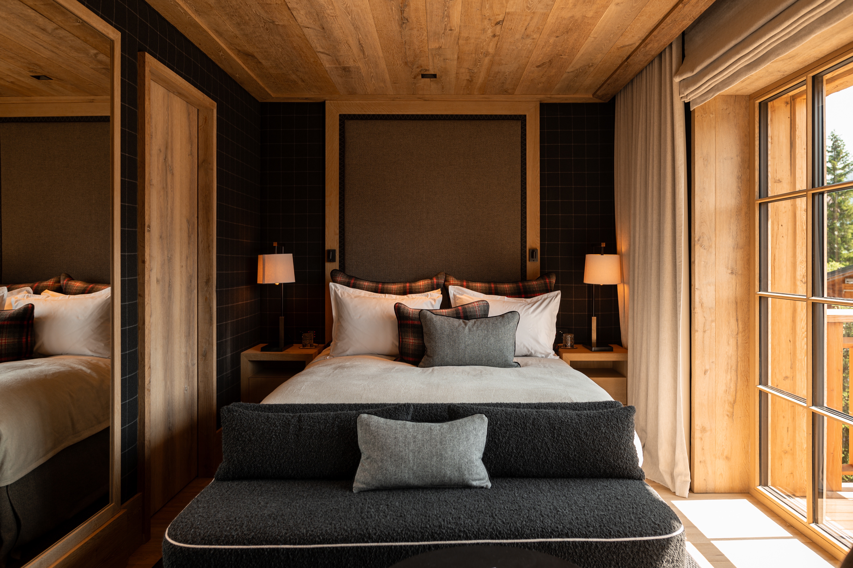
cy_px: 284
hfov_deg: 73.8
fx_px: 568
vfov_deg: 53.1
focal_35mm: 24
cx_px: 426
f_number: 4
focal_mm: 24
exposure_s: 1/100
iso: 125
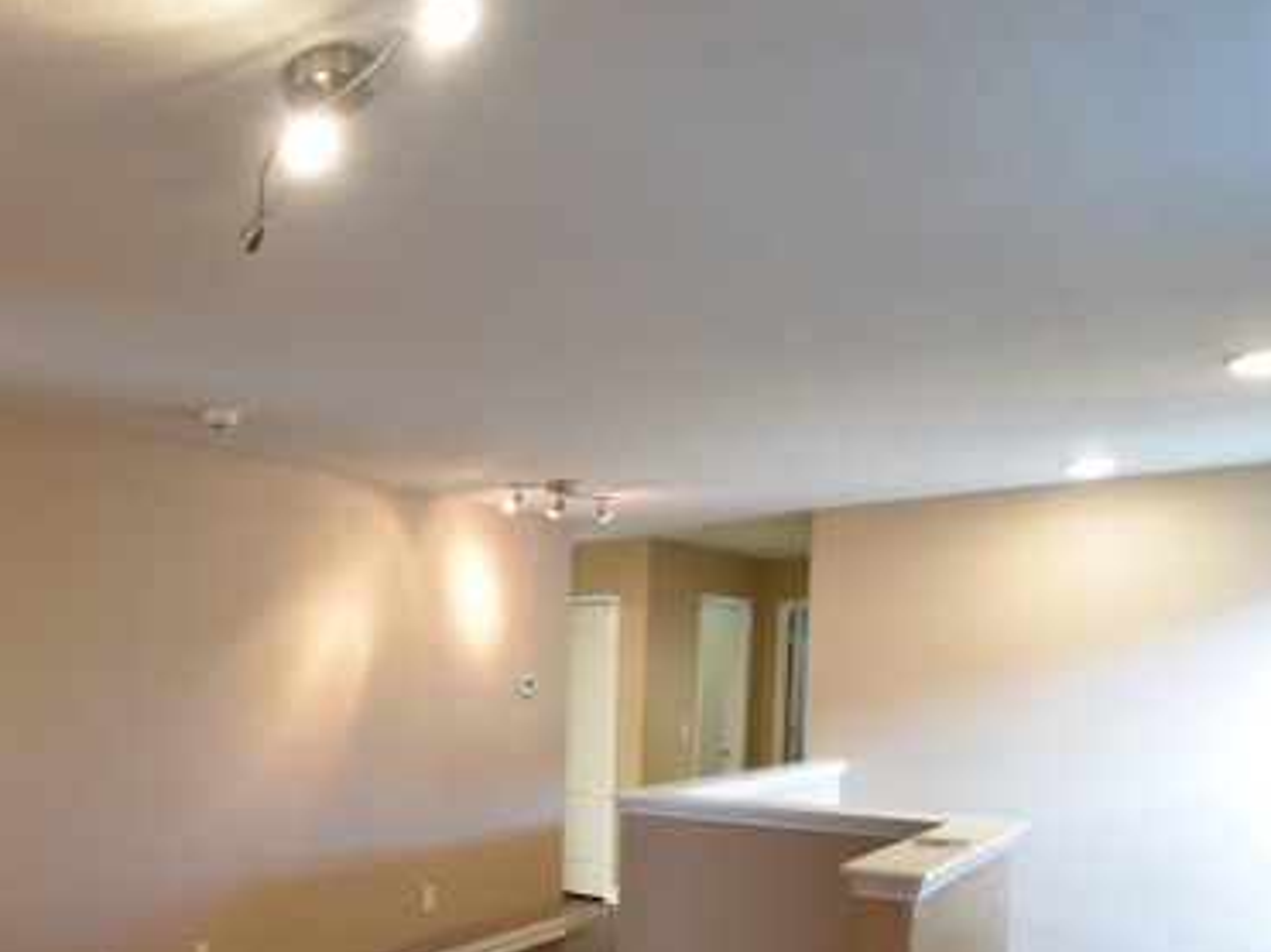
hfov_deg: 56.7
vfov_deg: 47.2
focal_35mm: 28
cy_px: 753
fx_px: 1028
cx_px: 182
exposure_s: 1/30
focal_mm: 10
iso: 800
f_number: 3.5
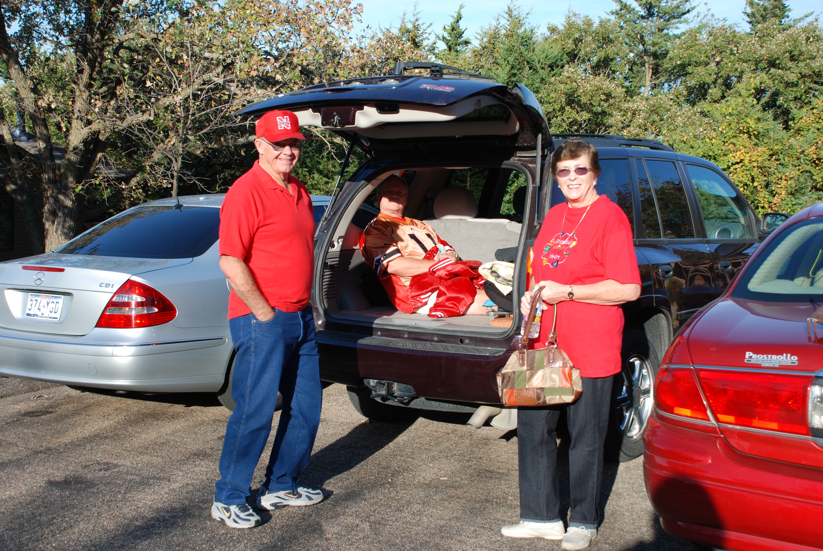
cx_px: 412
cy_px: 276
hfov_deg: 42.3
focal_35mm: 46
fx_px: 1064
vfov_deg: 29.0
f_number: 6.3
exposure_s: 1/160
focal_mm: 31
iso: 100
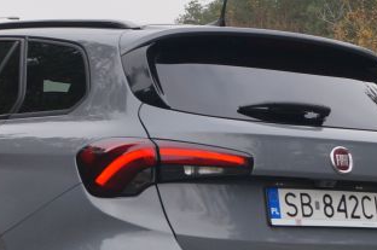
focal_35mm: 118
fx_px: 1234
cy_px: 139
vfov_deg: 11.6
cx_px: 140
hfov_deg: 17.3
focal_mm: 24
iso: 100
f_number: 5.6
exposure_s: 1/125
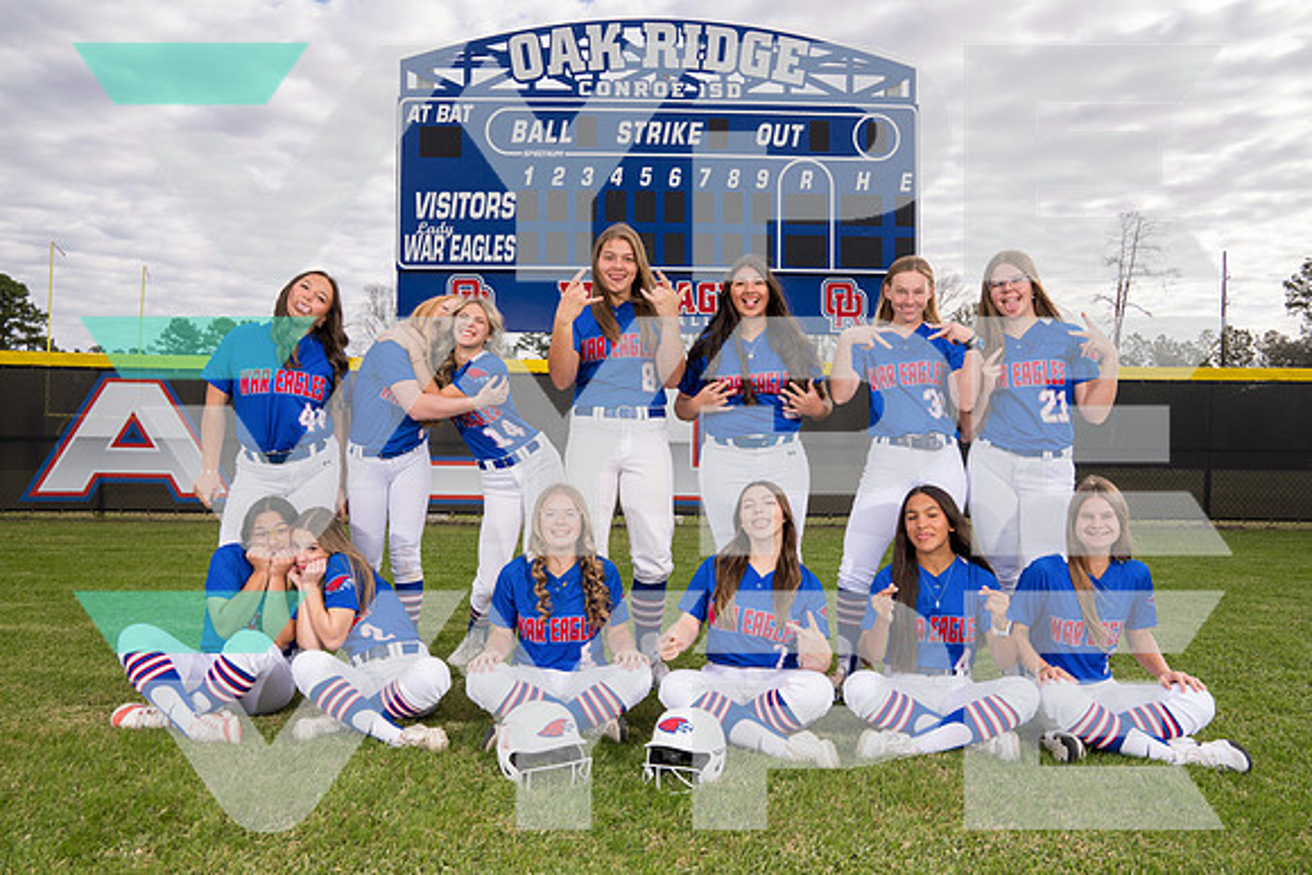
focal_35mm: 26
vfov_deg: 49.6
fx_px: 948
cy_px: 438
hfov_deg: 69.4
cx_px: 656
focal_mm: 26
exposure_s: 1/250
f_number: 11
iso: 320
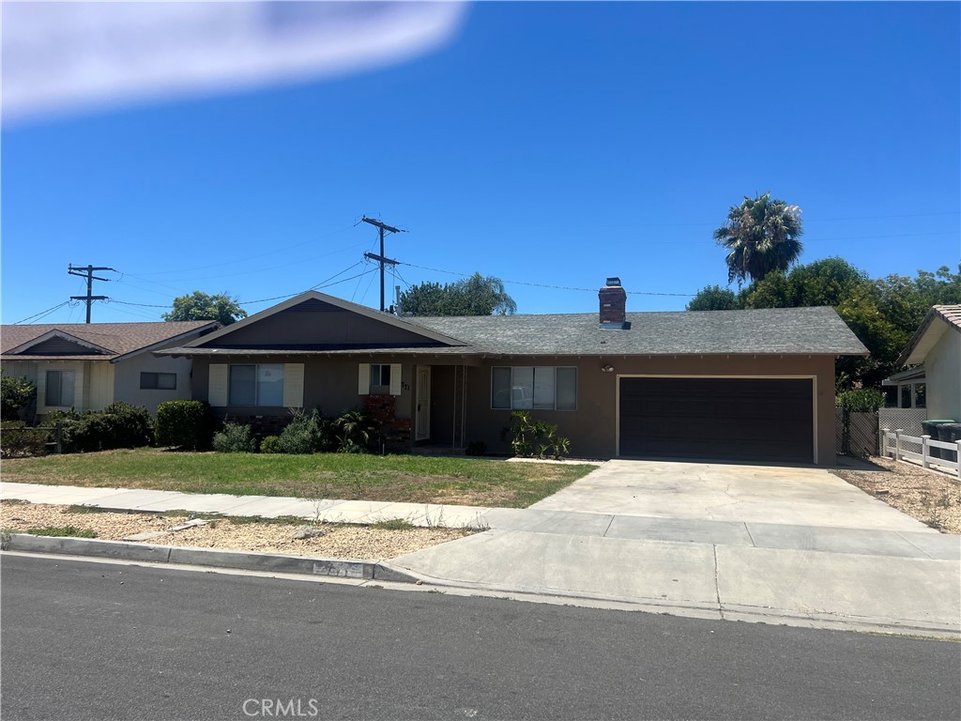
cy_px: 360
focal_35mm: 26
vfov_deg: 53.1
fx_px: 722
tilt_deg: +1.5
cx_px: 480
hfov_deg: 67.3
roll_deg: -0.8
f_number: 1.5
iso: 50
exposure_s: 1/5587
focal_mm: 5.7
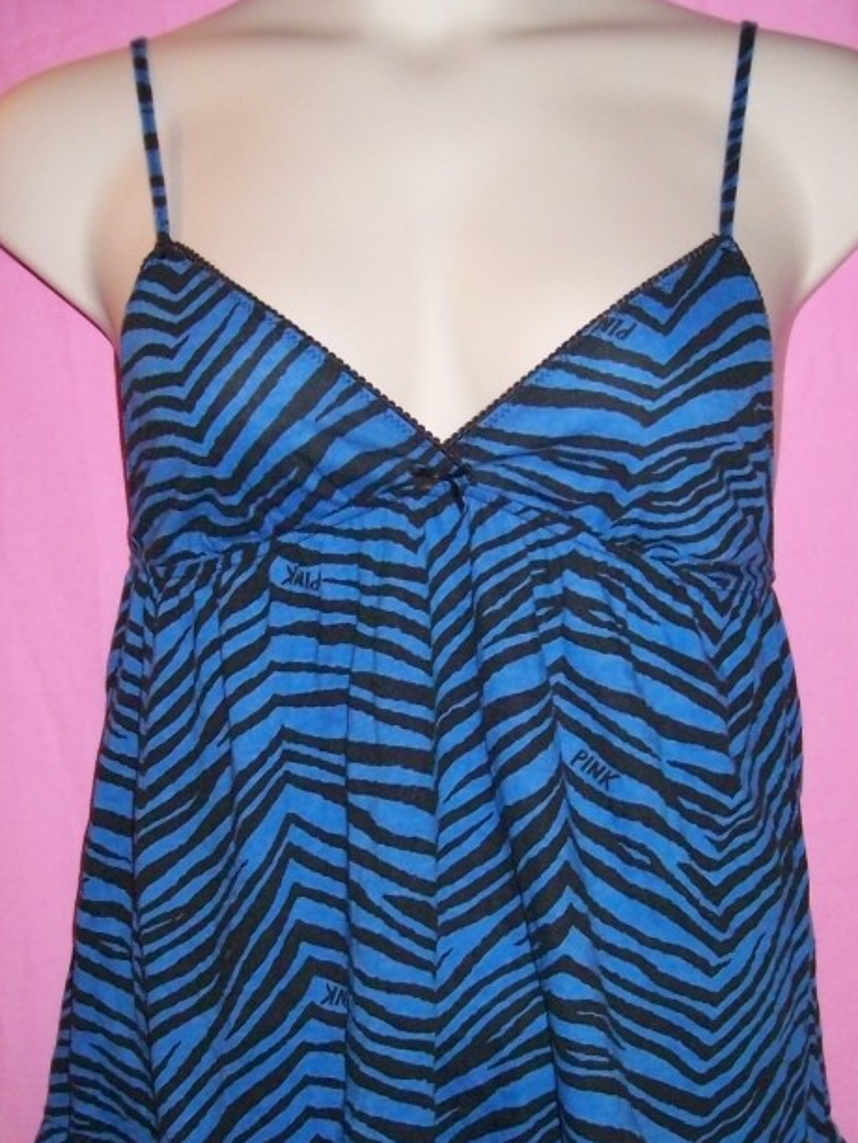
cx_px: 468
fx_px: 1553
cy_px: 709
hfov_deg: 30.9
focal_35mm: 47
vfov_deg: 40.2
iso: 160
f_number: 2.7
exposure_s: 1/64
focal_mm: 6
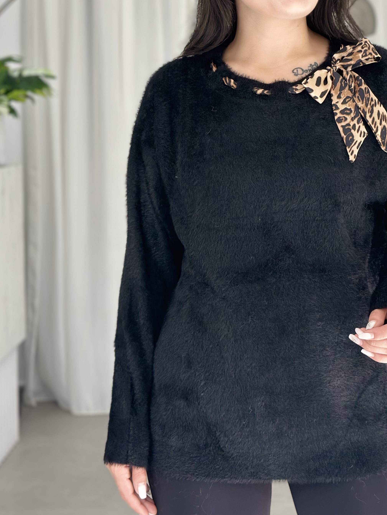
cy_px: 174
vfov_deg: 26.9
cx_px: 281
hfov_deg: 20.3
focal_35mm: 72
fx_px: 1073
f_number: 1.78
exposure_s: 1/245
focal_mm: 6.86
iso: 80
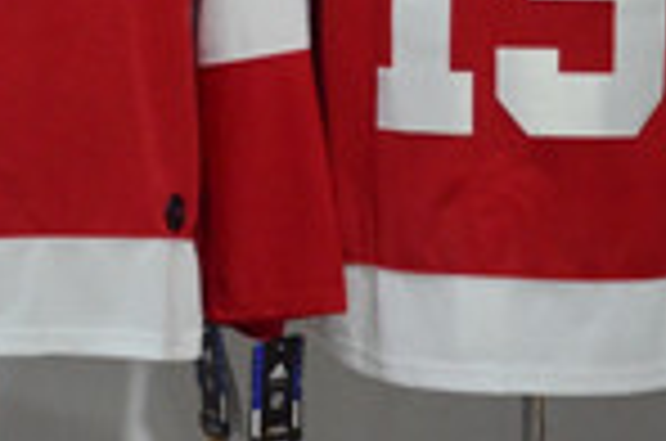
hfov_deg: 12.7
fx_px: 2991
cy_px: -110
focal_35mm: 162
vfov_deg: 8.3
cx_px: 270
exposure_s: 1/80
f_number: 4.5
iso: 4000
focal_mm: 40
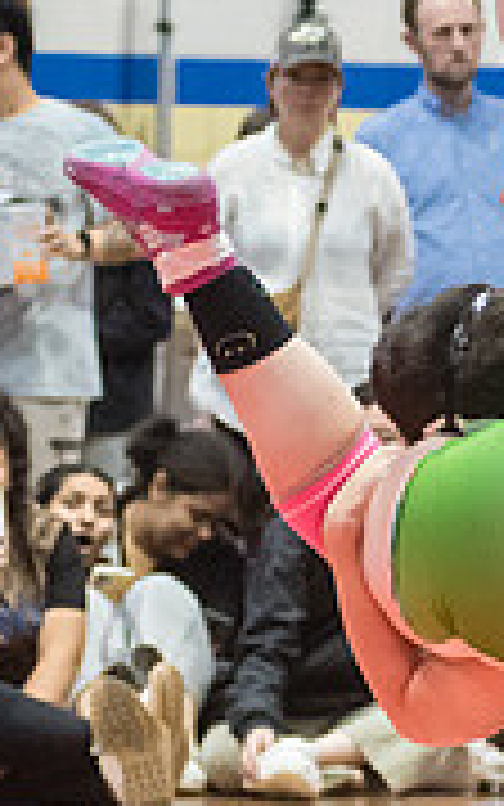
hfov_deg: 4.8
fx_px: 5929
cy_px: 457
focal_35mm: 270
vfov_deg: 7.8
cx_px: 698
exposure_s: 1/400
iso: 8000
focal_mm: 80
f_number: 3.5
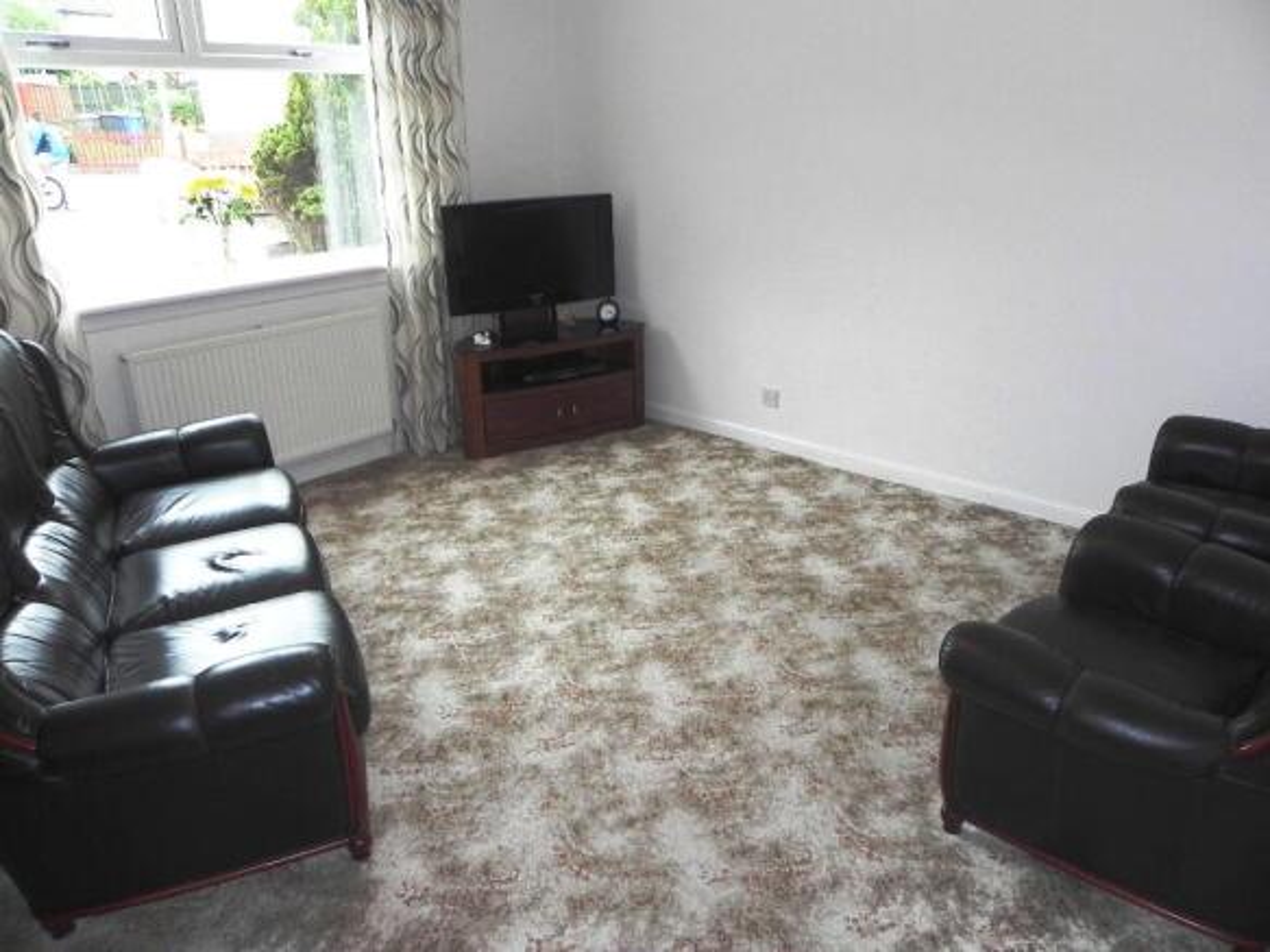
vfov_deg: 53.0
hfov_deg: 67.3
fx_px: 954
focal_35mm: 26
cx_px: 635
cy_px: 476
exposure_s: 1/72.8
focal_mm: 4.6
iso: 160
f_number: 3.2
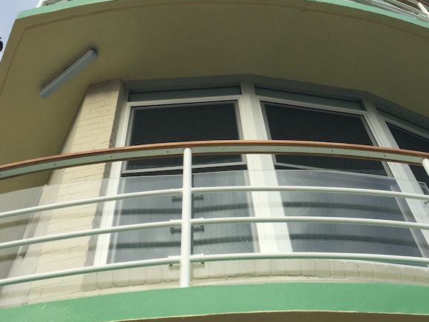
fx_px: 558
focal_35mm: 45
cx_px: 239
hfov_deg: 42.0
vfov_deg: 31.7
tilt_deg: +59.4
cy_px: 88
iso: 32
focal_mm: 4.15
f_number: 2.2
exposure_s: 1/1068
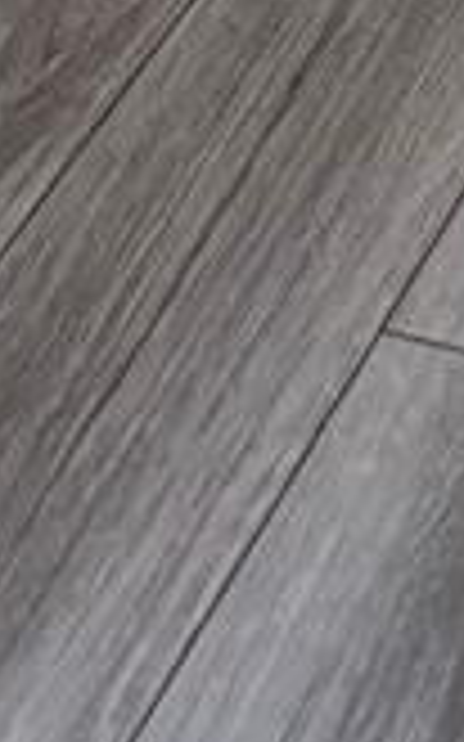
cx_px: 892
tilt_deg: -13.7
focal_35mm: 200
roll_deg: +1.9
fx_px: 4050
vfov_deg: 8.4
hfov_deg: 6.4
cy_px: -1637
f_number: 1.6
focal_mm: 5.96
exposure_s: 1/74
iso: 125
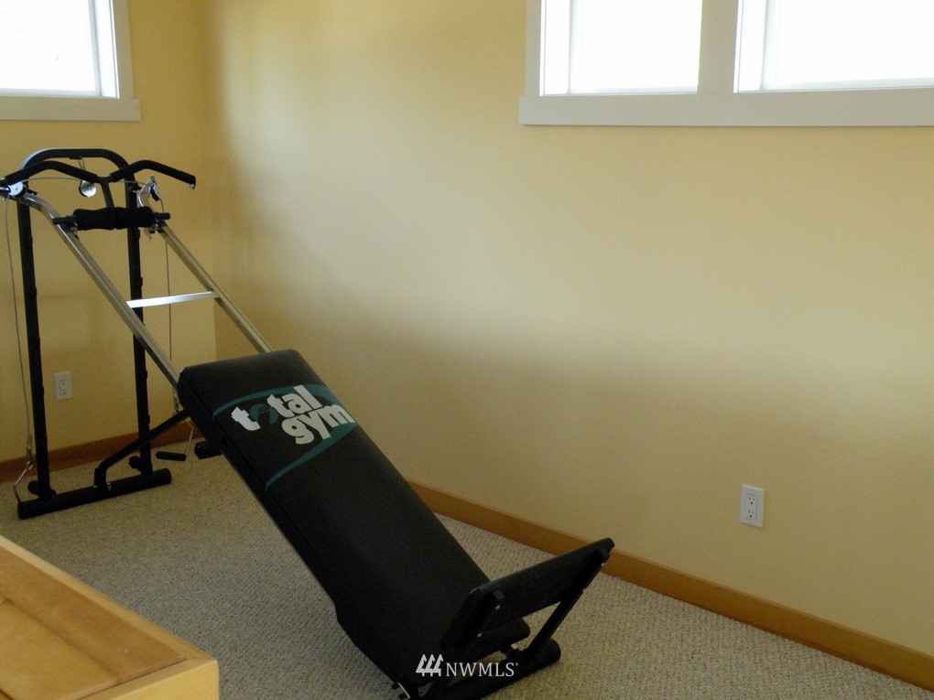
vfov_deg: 34.3
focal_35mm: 42
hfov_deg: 44.8
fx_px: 1133
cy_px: 350
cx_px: 467
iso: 334
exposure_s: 1/60
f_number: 3.2
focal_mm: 7.4
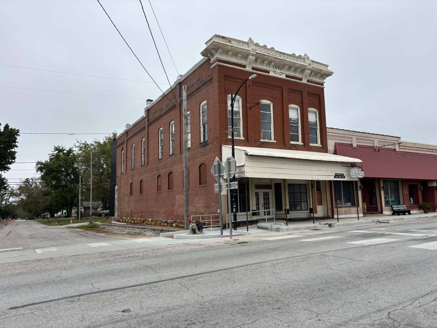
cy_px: 164
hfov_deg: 67.3
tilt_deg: +4.9
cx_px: 218
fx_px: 328
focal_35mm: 26
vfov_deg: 53.1
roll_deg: +0.2
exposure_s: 1/2778
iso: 50
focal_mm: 5.96
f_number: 1.6
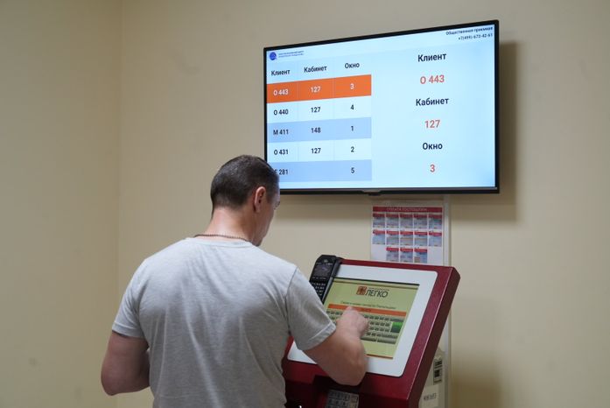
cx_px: 305
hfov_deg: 38.2
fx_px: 882
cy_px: 204
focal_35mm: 52
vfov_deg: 26.0
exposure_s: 1/100
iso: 1600
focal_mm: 52
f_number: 5.6
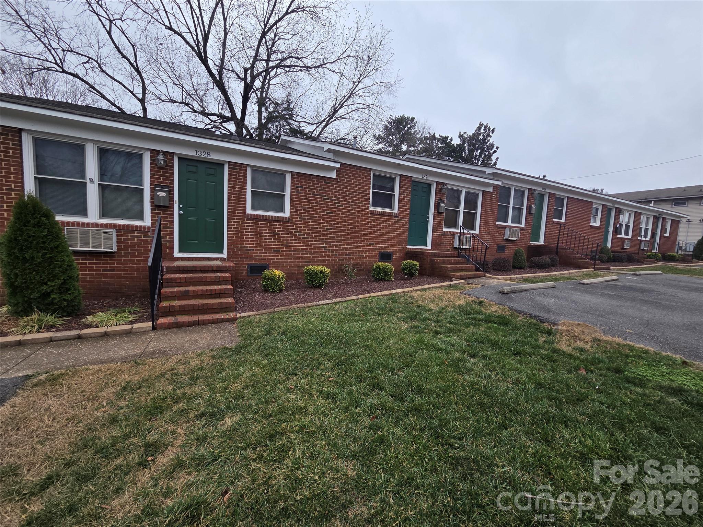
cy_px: 264
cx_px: 352
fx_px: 264
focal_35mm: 13
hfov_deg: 106.2
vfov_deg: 89.9
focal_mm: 2.2
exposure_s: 1/313
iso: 50
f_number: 2.2
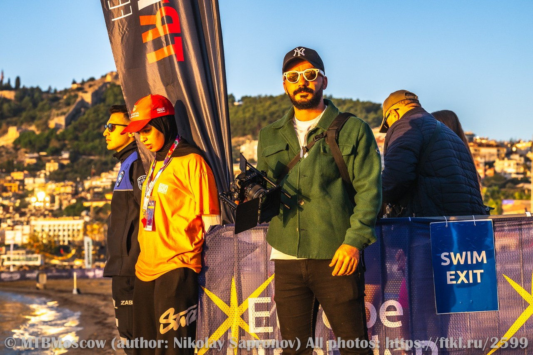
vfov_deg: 17.5
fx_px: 1155
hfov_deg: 26.0
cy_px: 178
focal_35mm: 78
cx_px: 266
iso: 320
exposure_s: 1/640
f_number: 6.3
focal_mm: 78
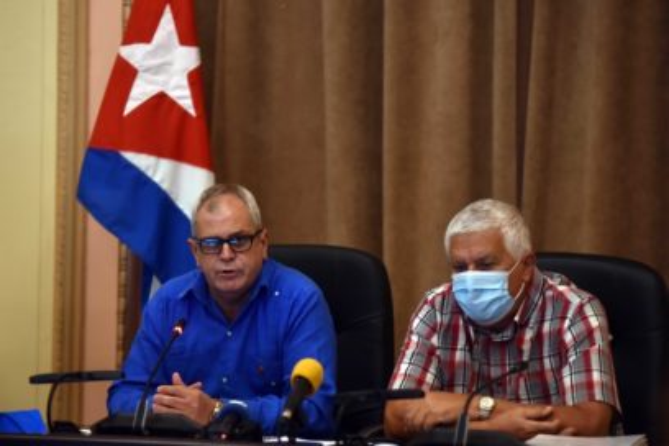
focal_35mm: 145
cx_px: 334
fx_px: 2694
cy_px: 223
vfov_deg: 9.5
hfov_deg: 14.2
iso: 1600
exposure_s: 1/160
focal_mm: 145
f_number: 2.8
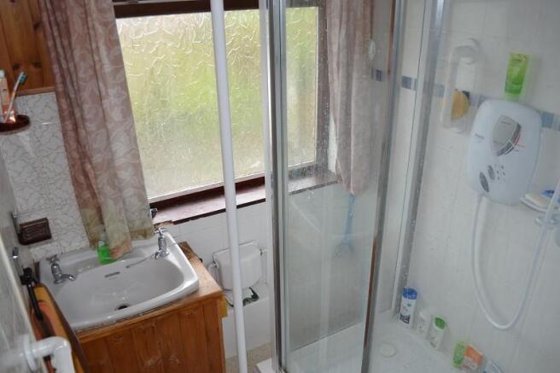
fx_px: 420
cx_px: 280
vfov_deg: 47.9
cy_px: 186
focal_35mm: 27
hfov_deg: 67.4
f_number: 3.5
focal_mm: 18
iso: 100
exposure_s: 1/100
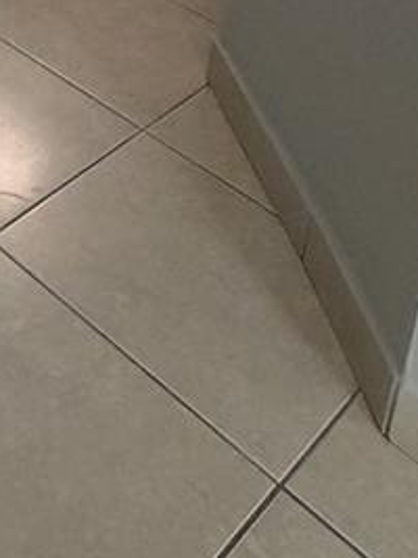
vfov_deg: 22.0
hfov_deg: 18.1
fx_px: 1015
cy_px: -391
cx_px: -349
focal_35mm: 63
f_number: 2.2
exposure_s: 1/120
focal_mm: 2.22
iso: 250
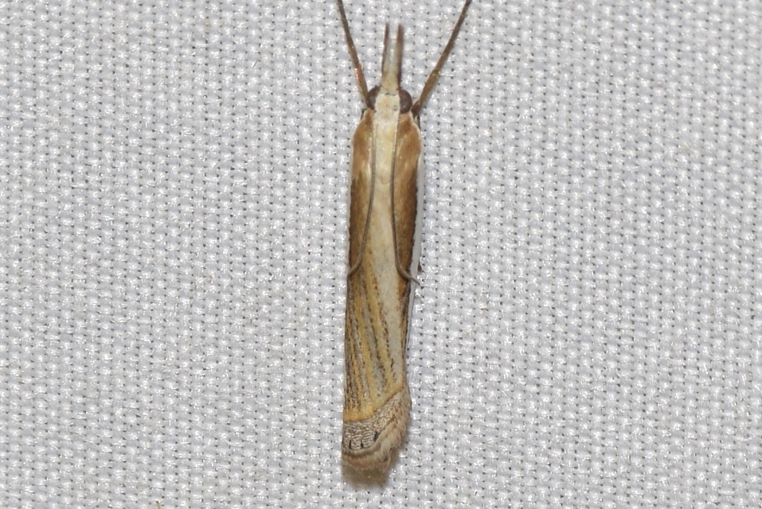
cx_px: 381
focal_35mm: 210
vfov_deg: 6.6
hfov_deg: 9.8
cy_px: 254
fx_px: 4449
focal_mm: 140
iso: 100
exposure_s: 1/160
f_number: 13
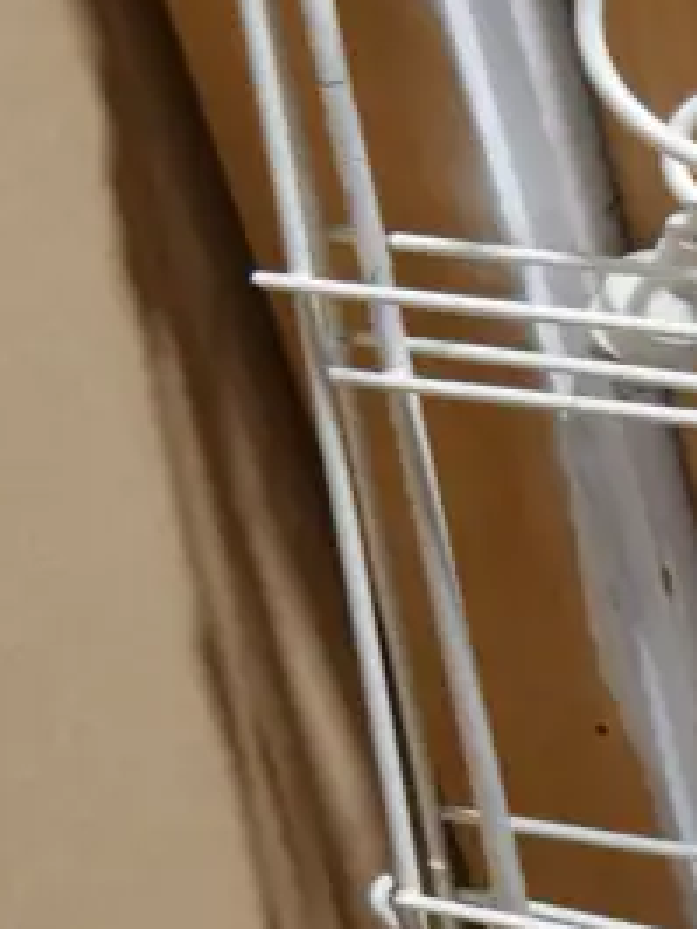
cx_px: 1228
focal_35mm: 108
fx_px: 2897
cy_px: 841
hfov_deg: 12.6
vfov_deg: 17.9
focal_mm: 14
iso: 250
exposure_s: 1/60
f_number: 3.5
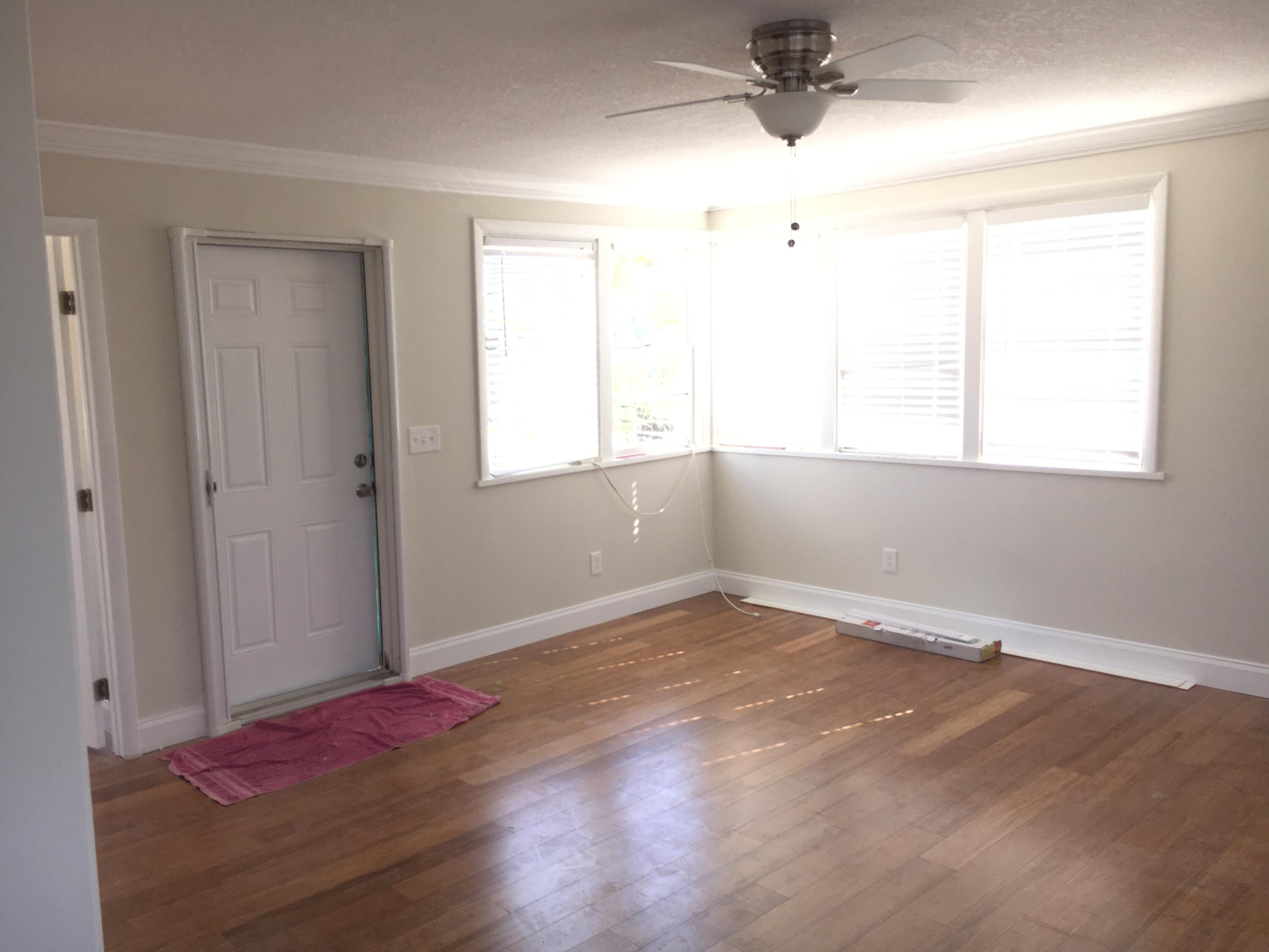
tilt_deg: -6.9
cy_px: 476
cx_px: 634
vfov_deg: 48.2
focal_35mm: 29
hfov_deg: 61.7
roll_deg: +1.8
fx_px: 1063
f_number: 2.2
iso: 25
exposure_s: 1/167
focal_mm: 4.15
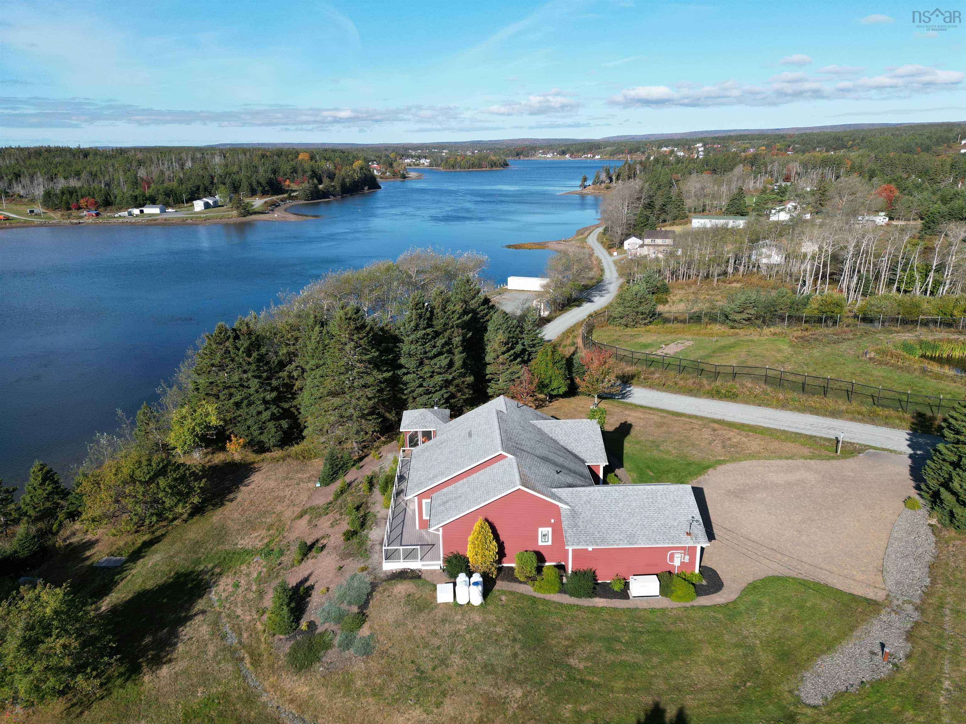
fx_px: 670
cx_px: 483
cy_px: 362
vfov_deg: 56.8
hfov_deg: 71.6
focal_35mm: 24
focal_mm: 6.72
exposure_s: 1/3200
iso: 130
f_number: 1.7
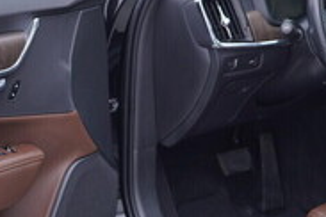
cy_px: 67
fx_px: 978
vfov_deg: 12.7
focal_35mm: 108
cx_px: 126
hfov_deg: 18.9
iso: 125
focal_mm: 24
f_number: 3.2
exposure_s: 1/40
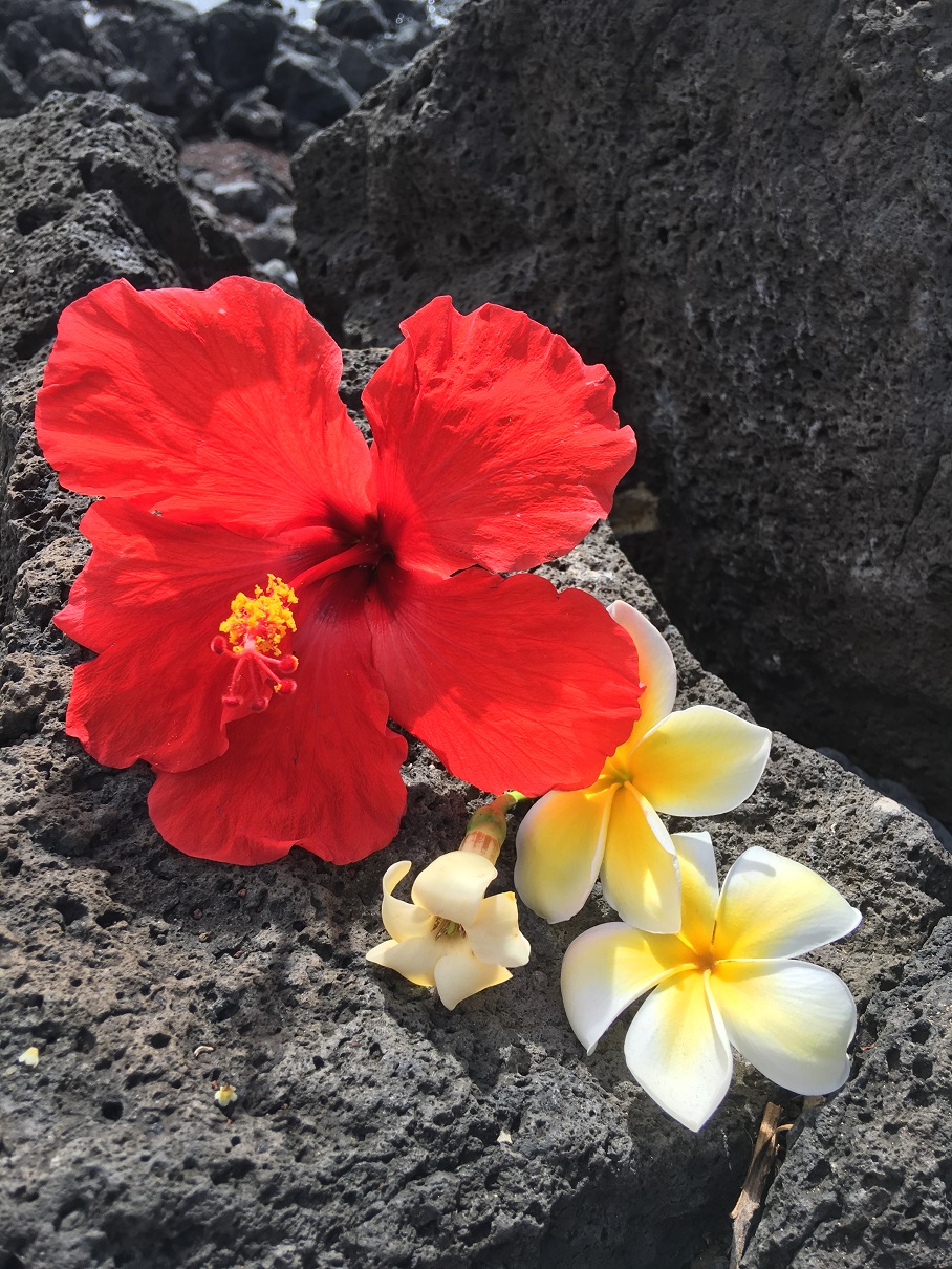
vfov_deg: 61.6
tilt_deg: -39.5
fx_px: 1063
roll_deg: -5.8
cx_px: 476
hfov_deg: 48.2
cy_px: 634
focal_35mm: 29
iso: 25
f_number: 2.2
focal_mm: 4.15
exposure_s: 1/635
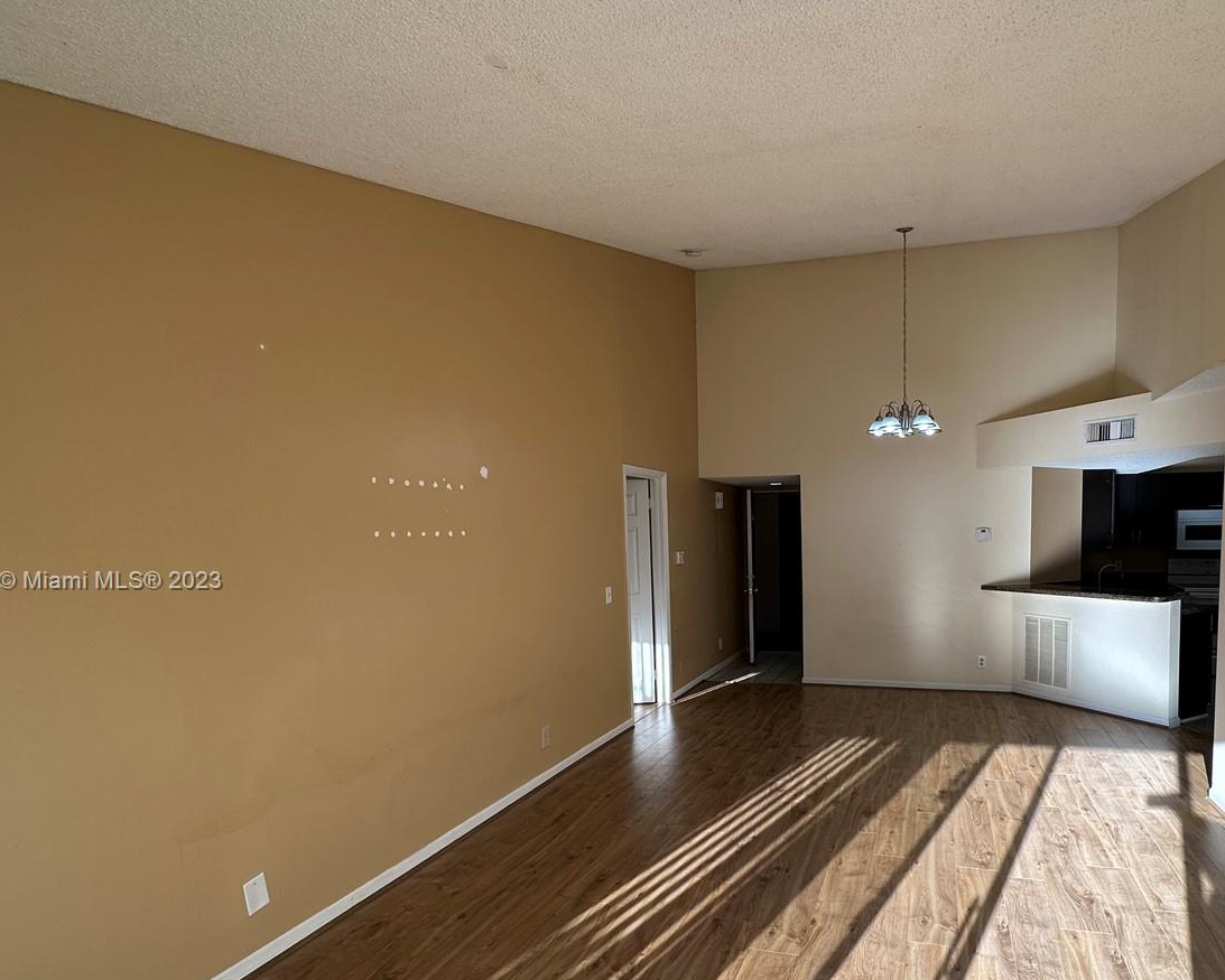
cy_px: 582
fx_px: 725
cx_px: 760
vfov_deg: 67.5
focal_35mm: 20
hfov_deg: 79.0
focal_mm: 2.22
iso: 40
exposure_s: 1/126
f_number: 2.2
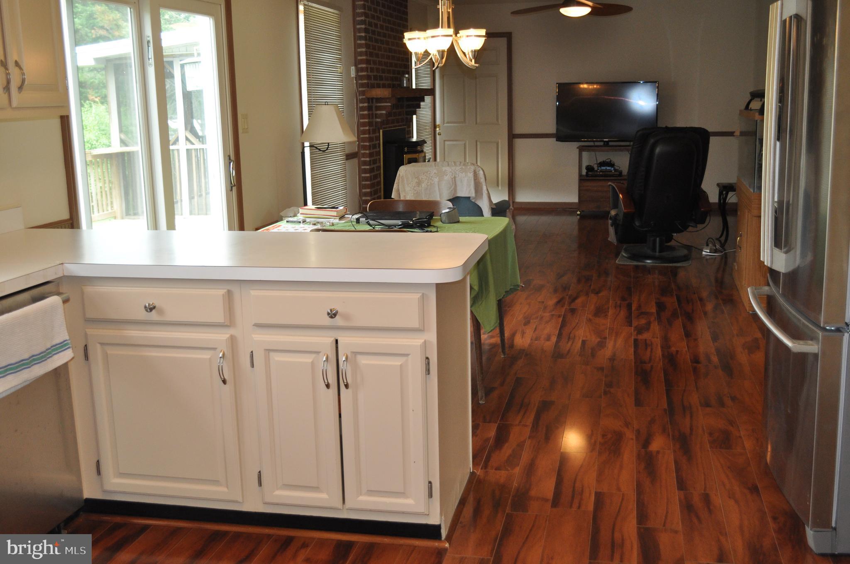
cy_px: 282
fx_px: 920
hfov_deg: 49.6
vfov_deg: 34.1
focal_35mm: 39
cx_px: 425
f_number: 4.2
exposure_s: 1/125
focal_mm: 26
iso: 720
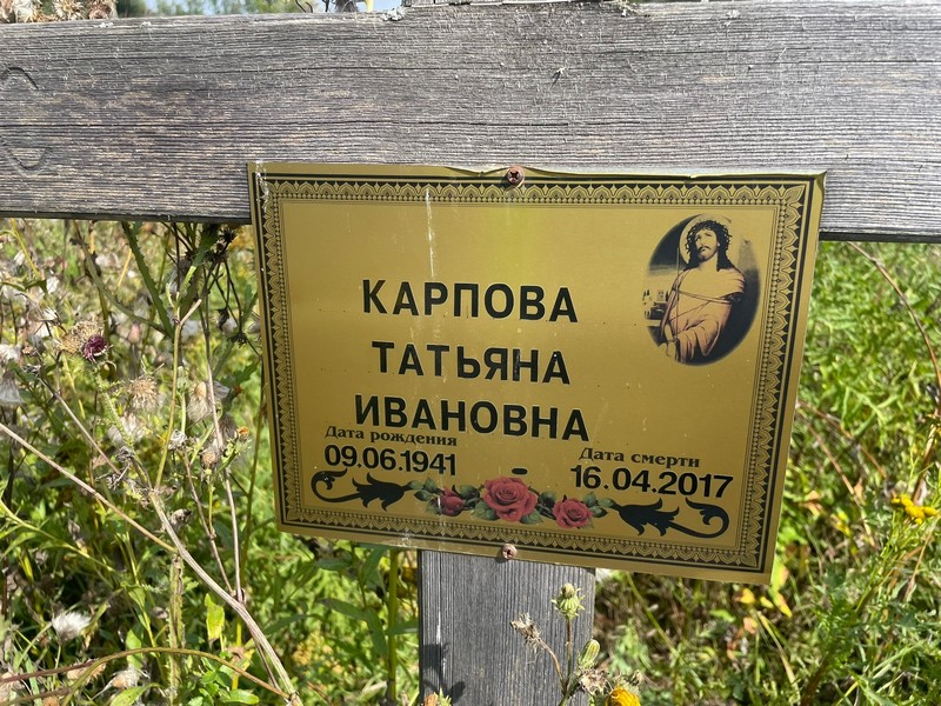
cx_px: 470
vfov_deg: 53.1
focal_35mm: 26
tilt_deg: -16.2
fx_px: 707
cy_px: 353
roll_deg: +0.8
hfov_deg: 67.3
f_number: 1.6
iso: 32
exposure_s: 1/1595
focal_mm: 4.2
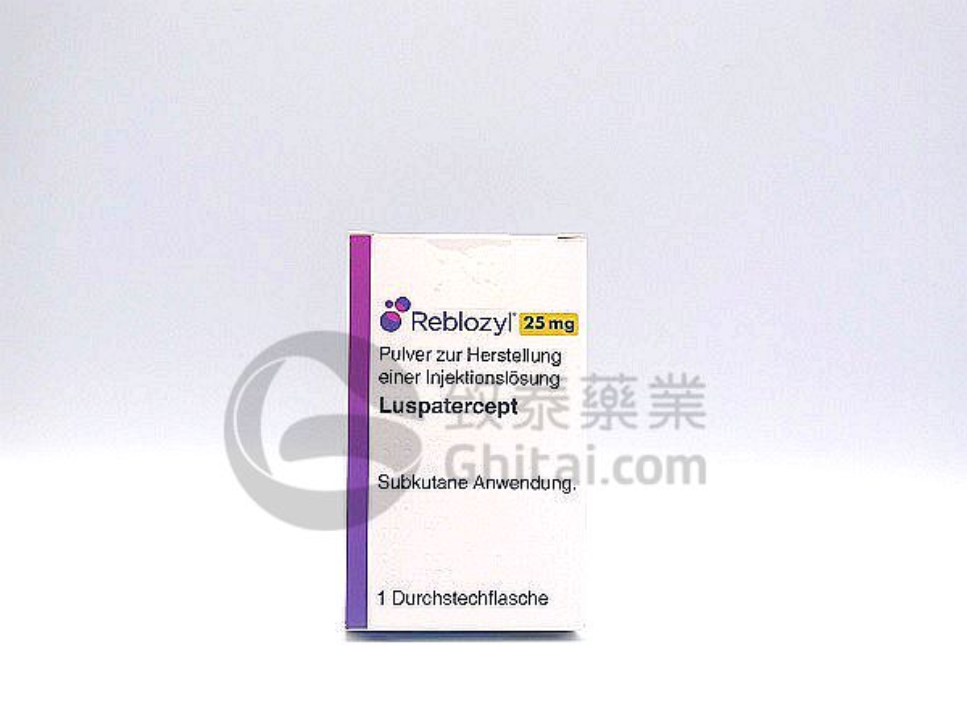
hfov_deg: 32.2
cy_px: 363
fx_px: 1676
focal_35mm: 60
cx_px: 484
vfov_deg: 24.4
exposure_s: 1/400
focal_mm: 12.8
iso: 80
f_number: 2.8
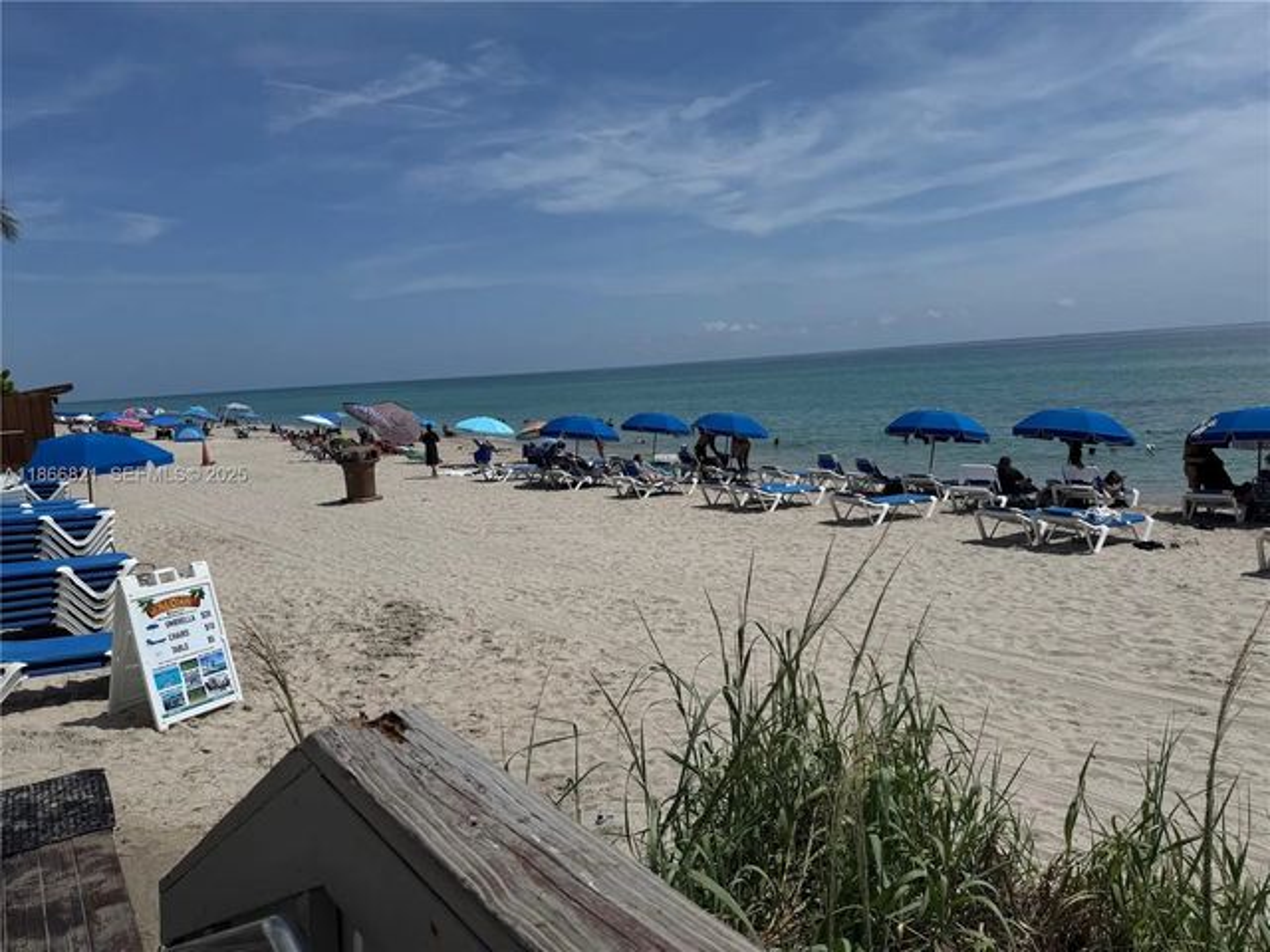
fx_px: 881
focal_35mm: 24
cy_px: 476
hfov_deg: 71.6
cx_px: 635
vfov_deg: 56.8
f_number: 1.78
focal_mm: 6.76
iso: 80
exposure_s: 1/12346
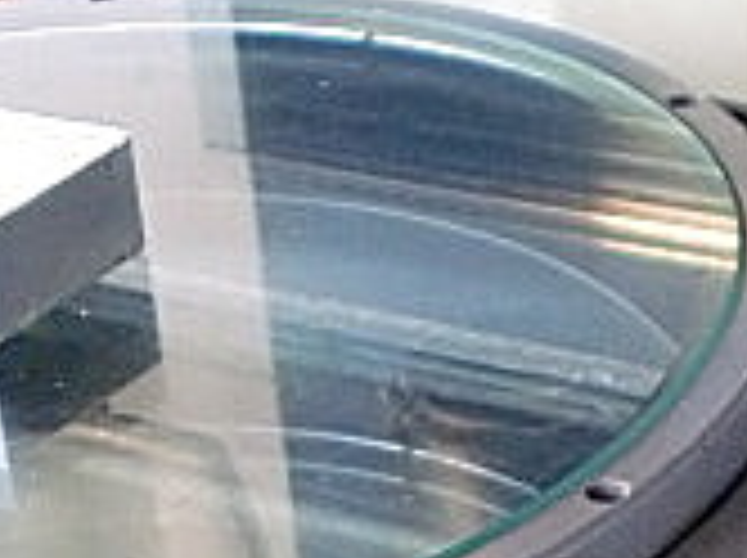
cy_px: 832
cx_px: 126
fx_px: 2909
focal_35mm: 135
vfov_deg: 10.6
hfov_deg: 14.5
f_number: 3.1
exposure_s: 1/60
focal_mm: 6.3
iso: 500
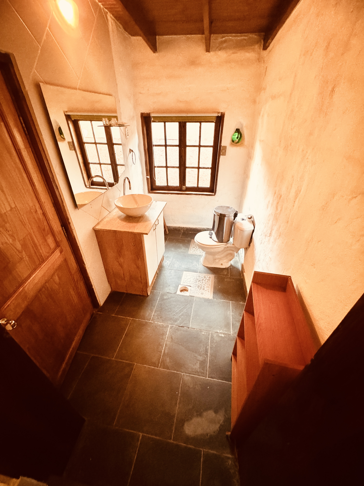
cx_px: 182
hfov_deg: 85.7
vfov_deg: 102.1
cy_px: 243
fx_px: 196
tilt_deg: -32.3
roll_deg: +1.0
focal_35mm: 14
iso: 800
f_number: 2.2
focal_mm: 2.22
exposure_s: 1/50
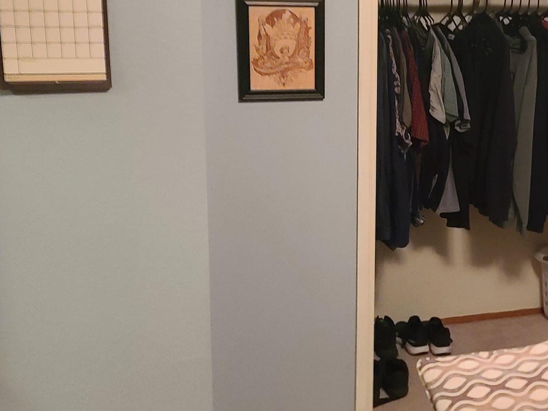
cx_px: 468
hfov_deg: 30.2
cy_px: 189
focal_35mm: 62
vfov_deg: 23.6
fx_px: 981
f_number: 1.8
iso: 640
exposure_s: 1/24
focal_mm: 7
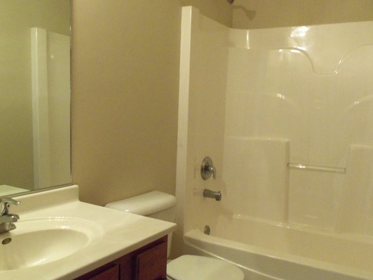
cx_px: 175
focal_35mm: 35
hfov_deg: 52.6
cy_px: 161
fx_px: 377
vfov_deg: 40.6
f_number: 3.4
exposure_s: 1/30
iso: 400
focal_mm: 5.2
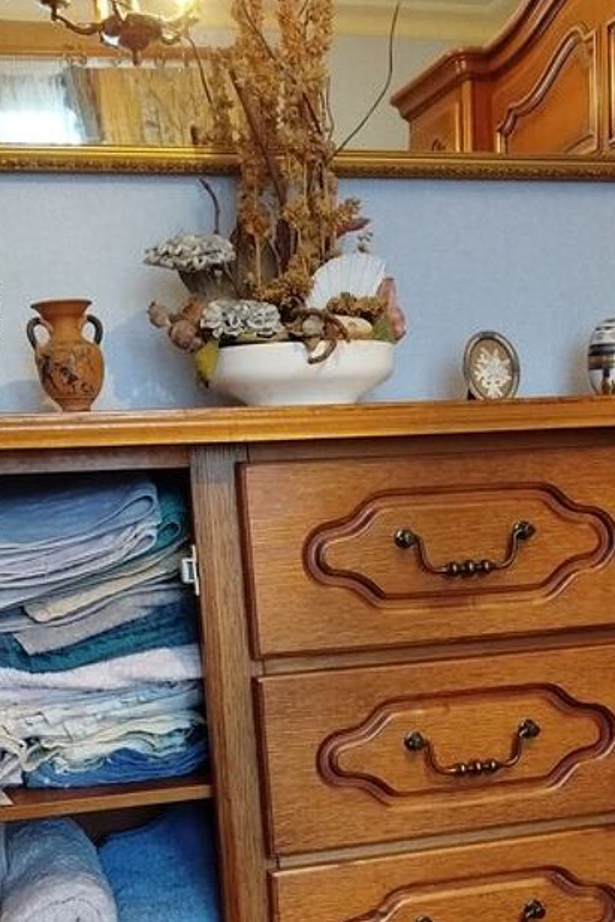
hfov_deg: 24.9
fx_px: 1383
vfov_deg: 35.3
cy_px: 779
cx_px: 416
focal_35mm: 54
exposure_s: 1/17
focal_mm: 5.31
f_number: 1.7
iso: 640
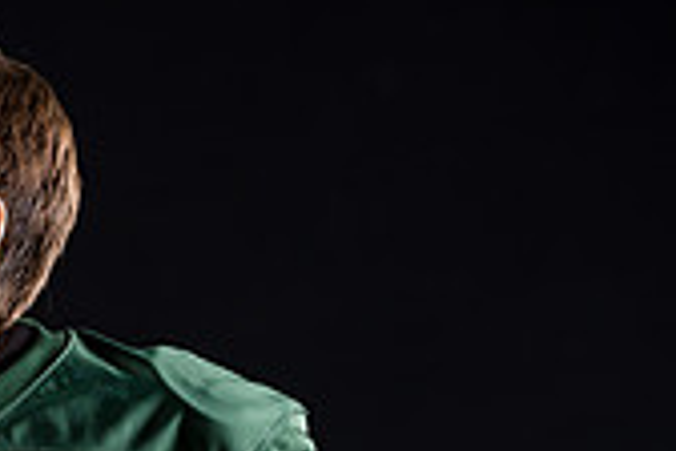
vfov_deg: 3.3
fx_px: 7773
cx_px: -209
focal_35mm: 414
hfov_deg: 5.0
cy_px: 658
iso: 200
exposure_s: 1/125
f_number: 3.5
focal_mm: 120
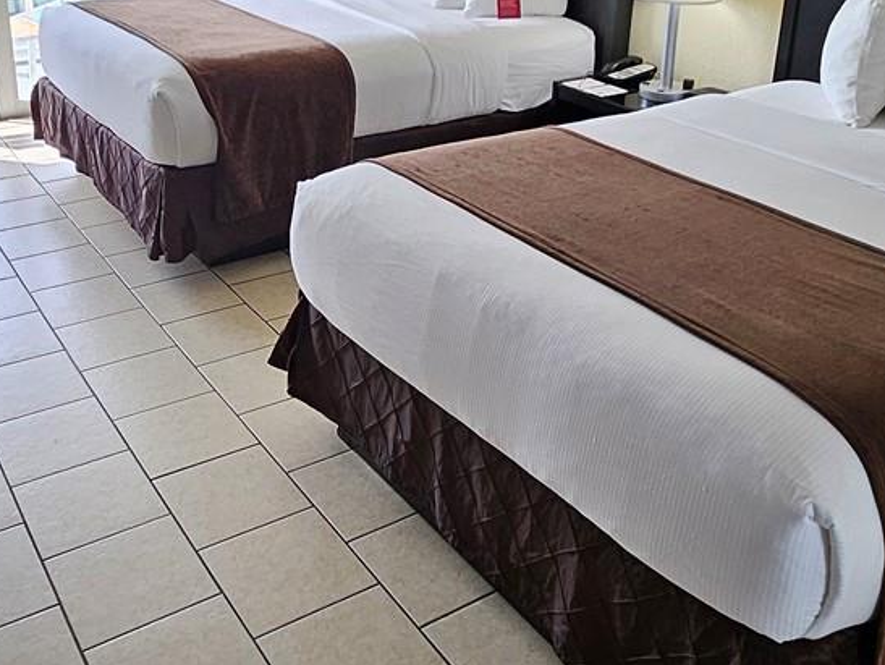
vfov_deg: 36.9
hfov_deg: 48.9
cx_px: 417
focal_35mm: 38
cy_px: 167
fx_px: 972
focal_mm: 1.74
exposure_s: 1/60
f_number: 2.2
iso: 40
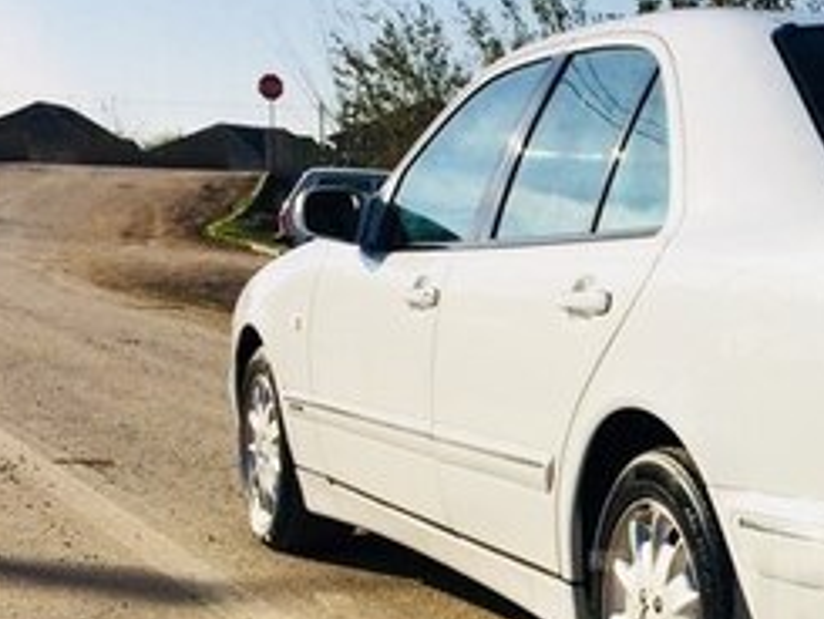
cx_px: 932
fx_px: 1858
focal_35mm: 78
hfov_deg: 23.3
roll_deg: -2.1
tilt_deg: -10.2
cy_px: 600
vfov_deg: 18.5
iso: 32
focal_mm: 4.15
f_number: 2.2
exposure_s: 1/3731
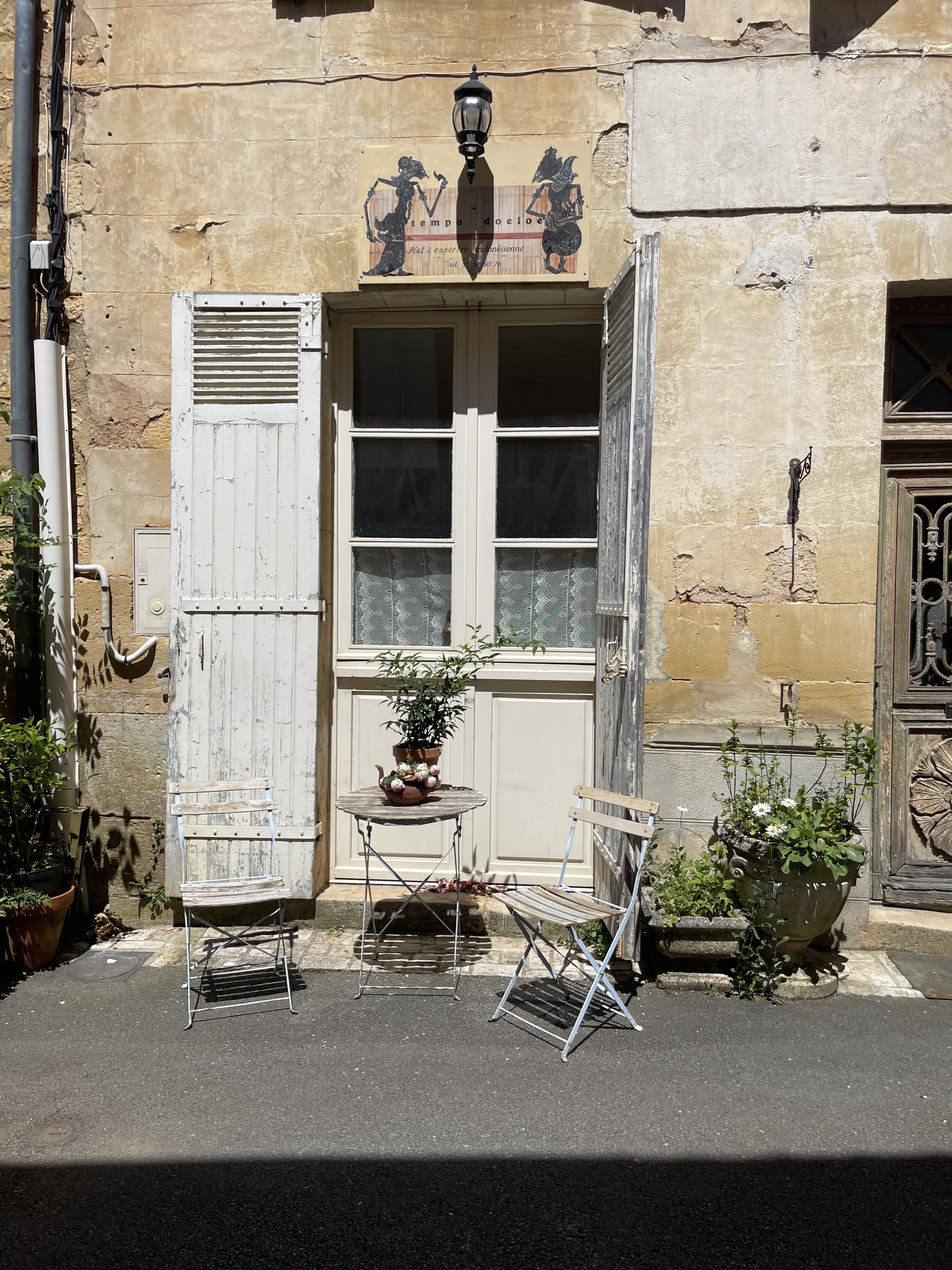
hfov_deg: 54.9
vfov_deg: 69.4
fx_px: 917
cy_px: 635
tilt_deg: -1.7
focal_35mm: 25
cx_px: 476
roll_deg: -0.5
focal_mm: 5.1
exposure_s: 1/6993
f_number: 1.6
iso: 32
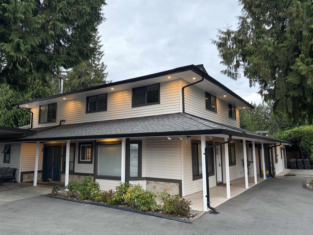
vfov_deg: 53.1
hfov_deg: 67.3
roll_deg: +0.9
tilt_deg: +8.1
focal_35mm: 26
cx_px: 156
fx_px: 235
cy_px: 118
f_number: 1.6
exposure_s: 1/158
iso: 100
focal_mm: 5.96
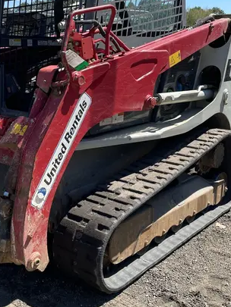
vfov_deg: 40.4
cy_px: 140
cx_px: 78
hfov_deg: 30.7
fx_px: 418
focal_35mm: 47
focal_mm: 4.2
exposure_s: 1/2882
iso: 50
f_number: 1.6
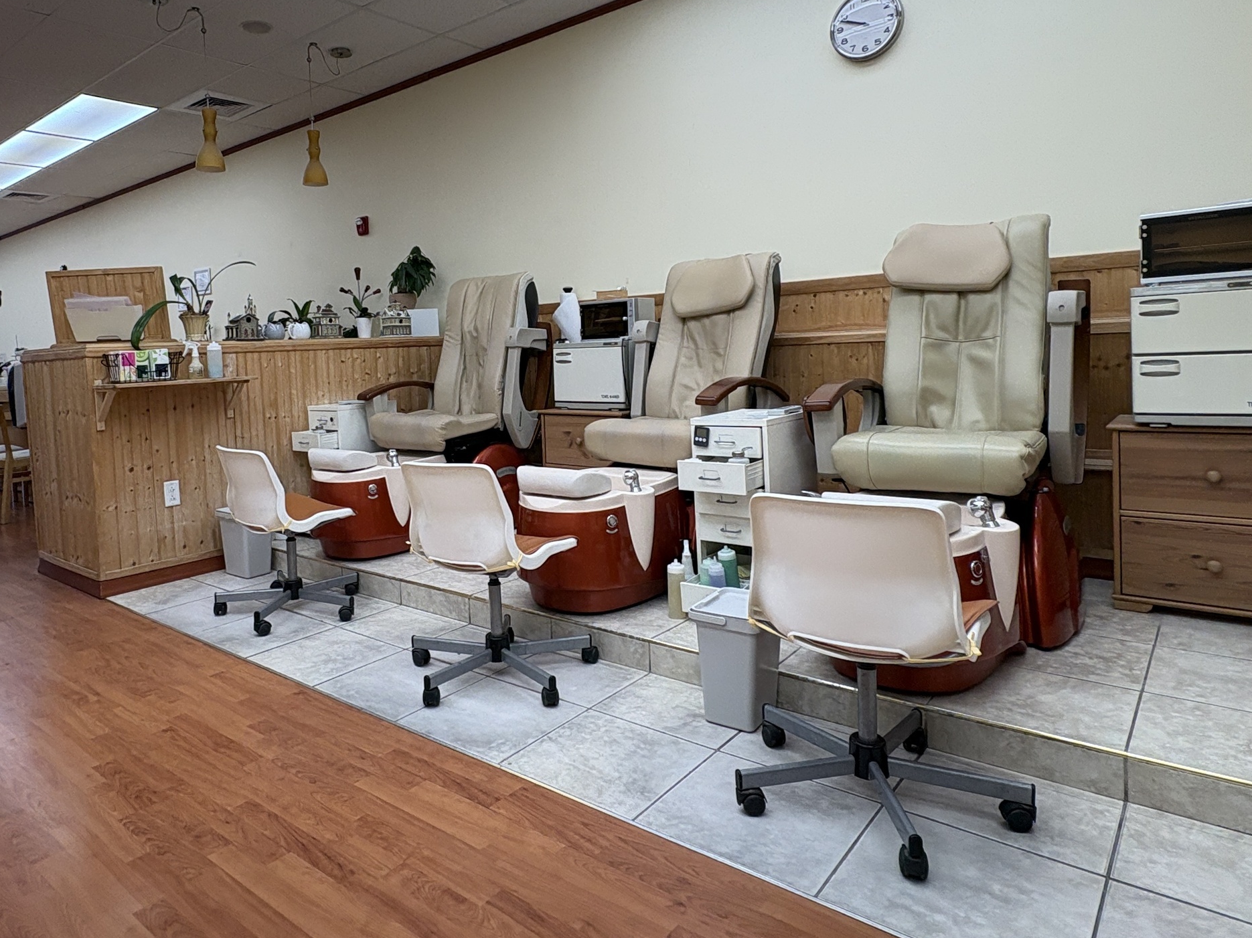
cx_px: 488
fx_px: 832
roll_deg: +2.5
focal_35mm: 23
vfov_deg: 58.5
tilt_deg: -2.2
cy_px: 389
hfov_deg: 73.0
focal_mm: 2.22
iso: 80
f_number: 2.2
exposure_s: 1/120
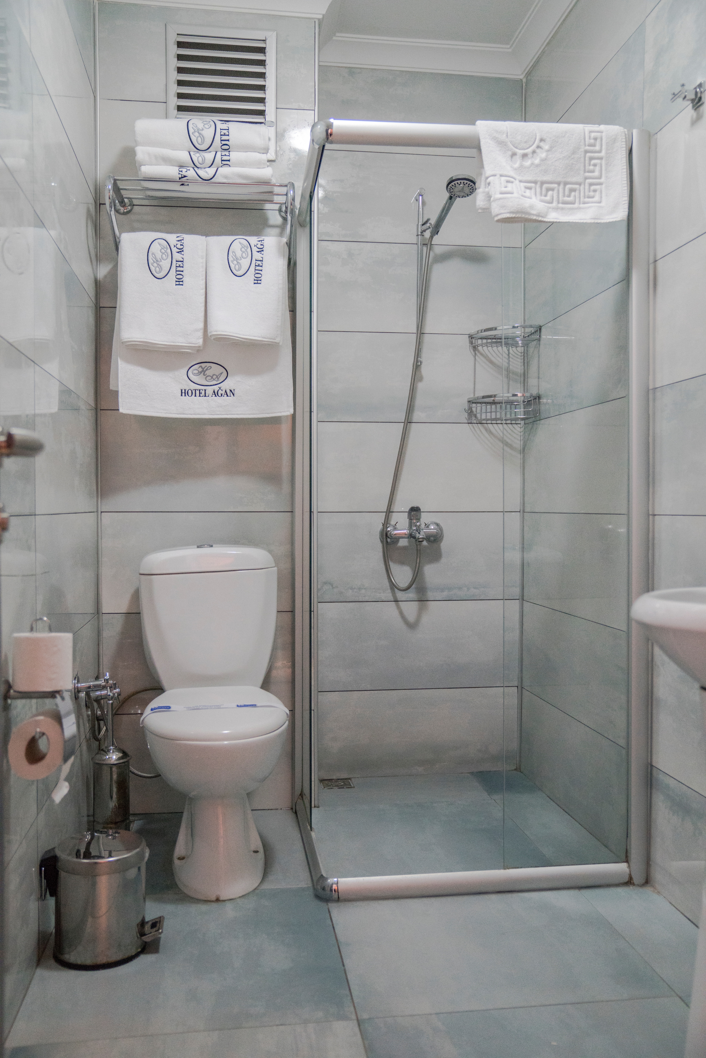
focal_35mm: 31
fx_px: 912
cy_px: 529
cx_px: 353
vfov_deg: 60.3
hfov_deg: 42.3
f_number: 2.8
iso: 4000
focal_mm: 31
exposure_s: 1/160
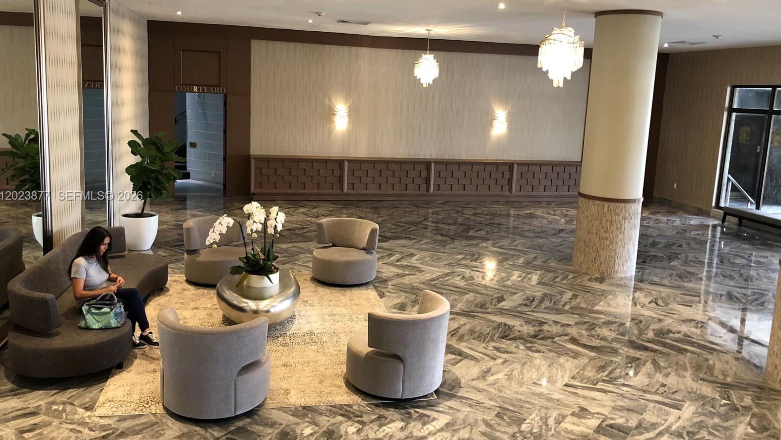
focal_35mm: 31
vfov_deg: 37.8
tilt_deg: -10.1
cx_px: 386
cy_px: 197
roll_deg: -2.0
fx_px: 642
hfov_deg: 62.6
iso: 64
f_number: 1.8
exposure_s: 1/15
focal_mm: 3.99
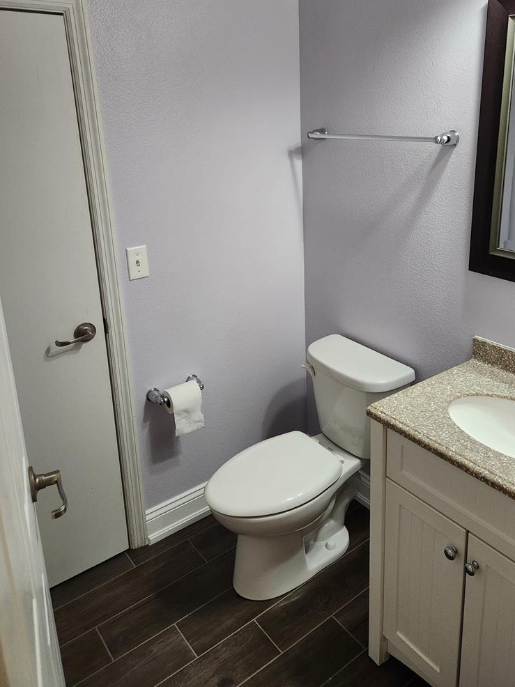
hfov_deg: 49.4
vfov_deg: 62.8
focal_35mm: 28
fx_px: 556
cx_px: 309
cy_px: 270
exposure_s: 1/120
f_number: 1.8
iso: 250
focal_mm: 5.4
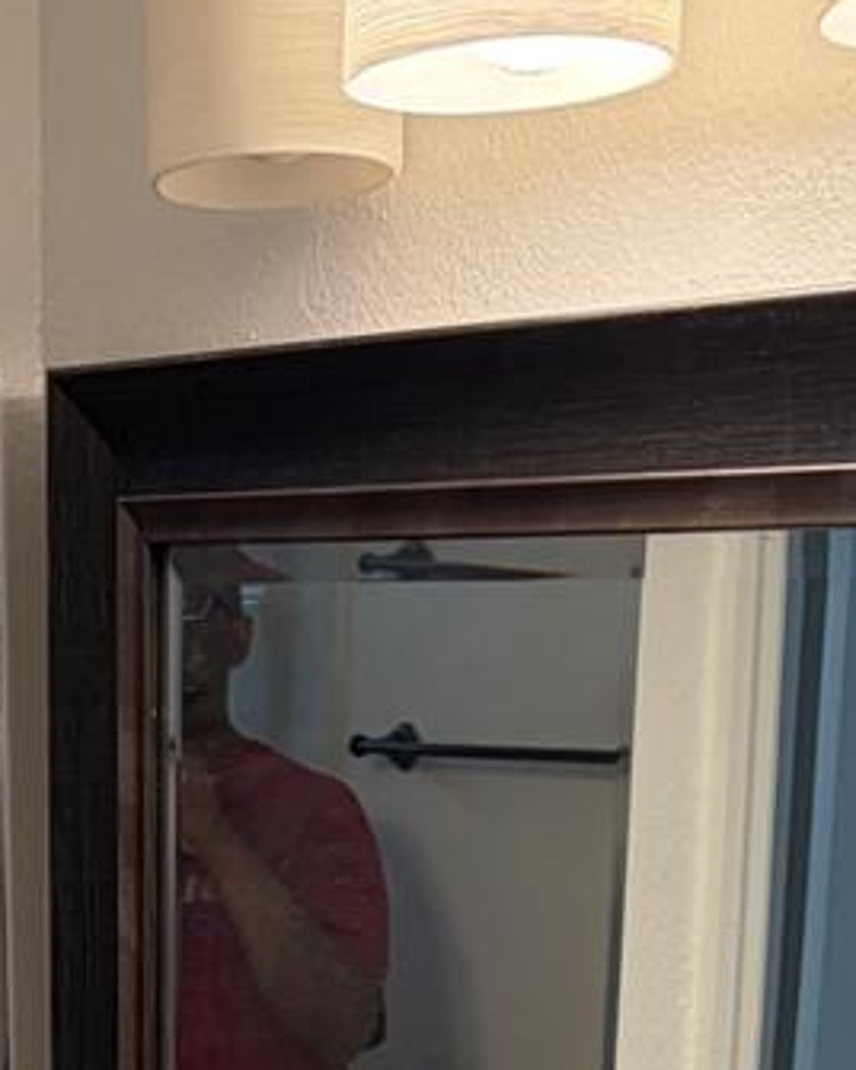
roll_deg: -0.1
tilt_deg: -13.6
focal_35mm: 91
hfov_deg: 16.9
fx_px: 2882
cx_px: 367
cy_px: 1421
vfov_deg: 19.3
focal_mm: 5.96
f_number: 1.6
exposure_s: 1/120
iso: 160
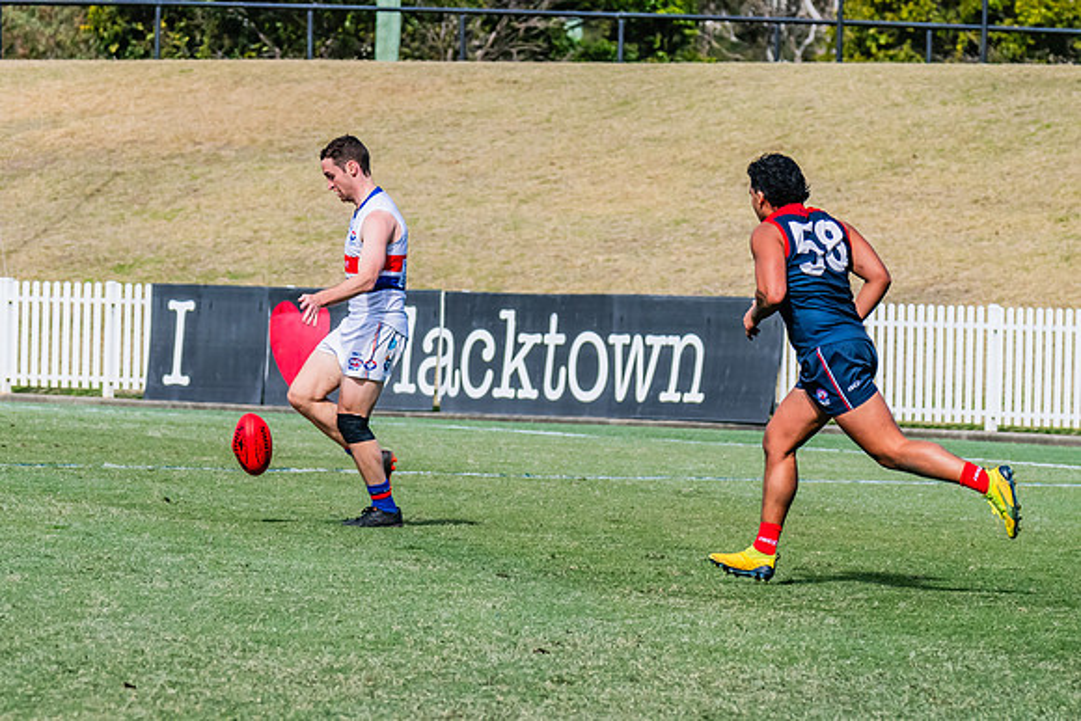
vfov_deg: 3.5
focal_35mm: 391
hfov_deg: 5.3
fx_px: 11730
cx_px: 355
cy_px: 289
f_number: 9
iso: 800
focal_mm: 210
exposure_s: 1/2000
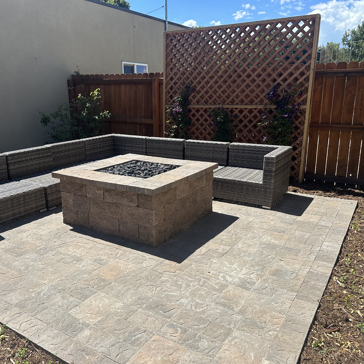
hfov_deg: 55.4
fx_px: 345
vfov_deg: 55.6
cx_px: 158
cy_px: 181
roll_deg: +1.3
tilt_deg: -13.8
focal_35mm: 29
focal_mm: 6.86
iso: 80
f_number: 1.78
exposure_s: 1/3247
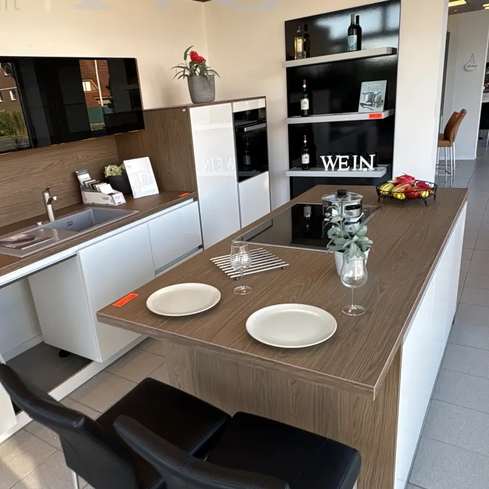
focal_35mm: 28
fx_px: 448
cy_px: 257
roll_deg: +0.0
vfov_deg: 57.3
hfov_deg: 57.0
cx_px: 202
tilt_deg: -14.9
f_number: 2.2
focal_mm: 2.22
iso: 40
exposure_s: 1/107
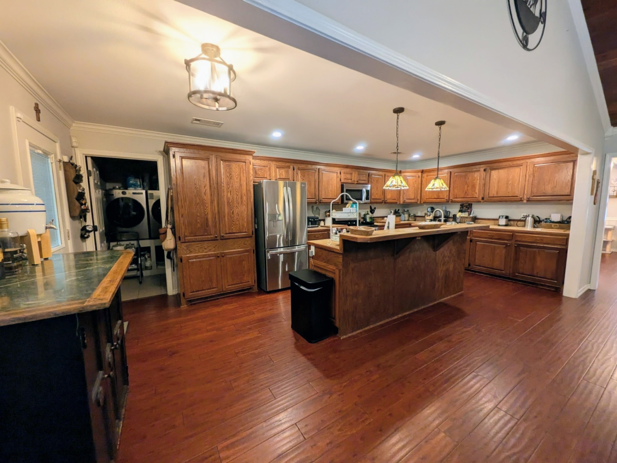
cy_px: 232
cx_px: 308
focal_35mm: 14
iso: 112
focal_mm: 1.85
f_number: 2.2
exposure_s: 1/40
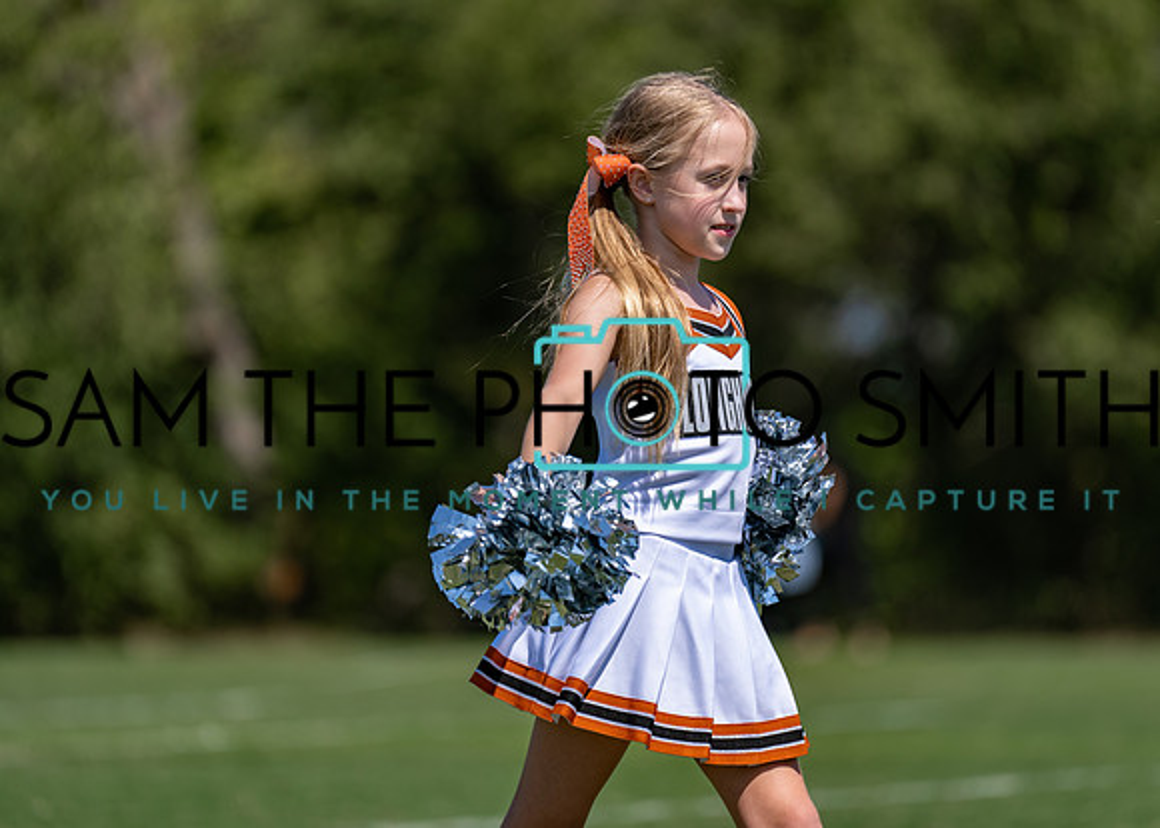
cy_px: 356
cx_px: 643
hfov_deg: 8.3
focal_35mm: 242
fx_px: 7969
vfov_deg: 5.9
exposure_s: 1/2500
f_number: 2.8
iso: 100
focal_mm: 200
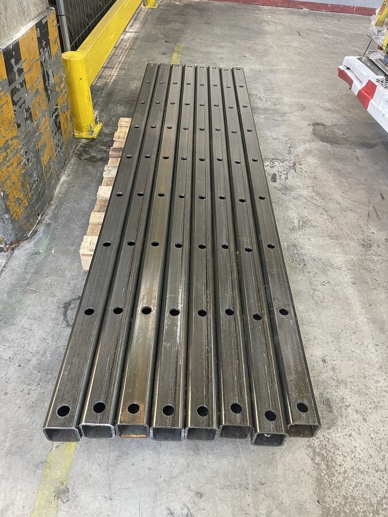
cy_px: 258
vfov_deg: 67.3
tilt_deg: -44.8
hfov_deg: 53.1
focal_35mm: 26
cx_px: 194
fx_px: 389
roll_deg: -4.0
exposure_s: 1/50
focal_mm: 5.1
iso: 400
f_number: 1.6
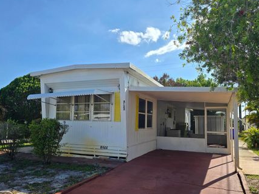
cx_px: 137
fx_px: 202
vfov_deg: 51.2
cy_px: 106
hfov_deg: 65.3
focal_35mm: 27
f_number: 1.7
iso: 12
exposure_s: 1/713
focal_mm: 6.3
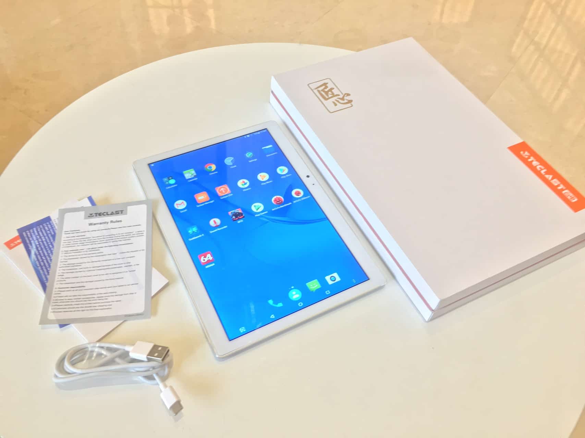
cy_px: 219
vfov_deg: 48.2
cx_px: 292
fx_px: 490
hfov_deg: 61.7
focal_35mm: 29
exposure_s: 1/33
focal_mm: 4.15
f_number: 2.2
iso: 64
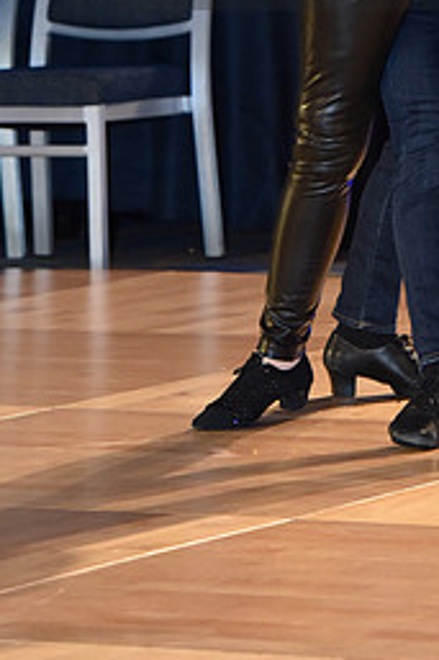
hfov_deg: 4.3
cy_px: -74
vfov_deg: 6.5
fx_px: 5788
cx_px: 471
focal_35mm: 316
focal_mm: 140
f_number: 5
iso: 2000
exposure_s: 1/250
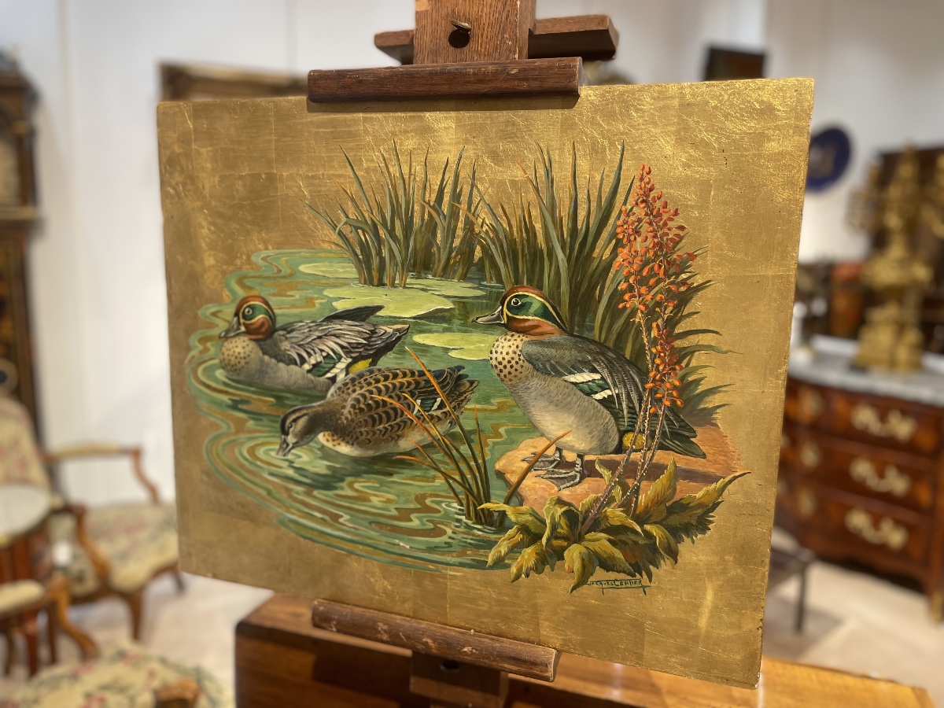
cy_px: 354
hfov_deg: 67.3
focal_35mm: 26
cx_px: 472
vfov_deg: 53.1
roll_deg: -0.6
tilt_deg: -7.7
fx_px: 709
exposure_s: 1/50
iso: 80
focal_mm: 4.2
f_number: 1.6
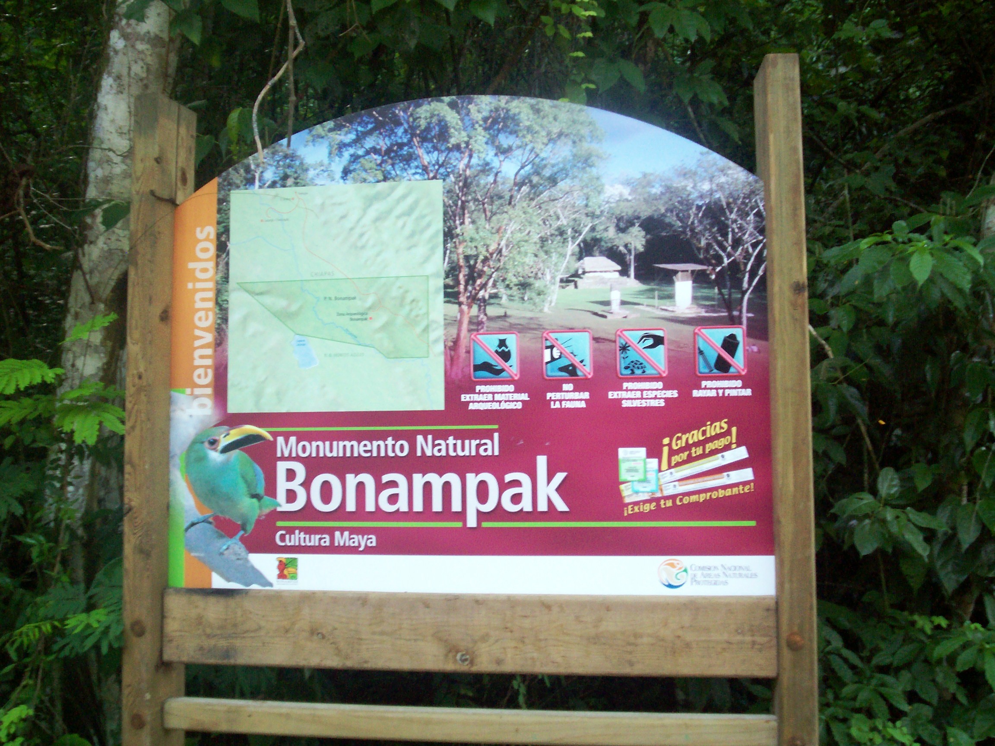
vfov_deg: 39.7
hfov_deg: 51.4
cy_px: 373
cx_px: 498
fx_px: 1035
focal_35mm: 36
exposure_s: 1/14.8
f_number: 4.5
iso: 140
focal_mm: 5.9
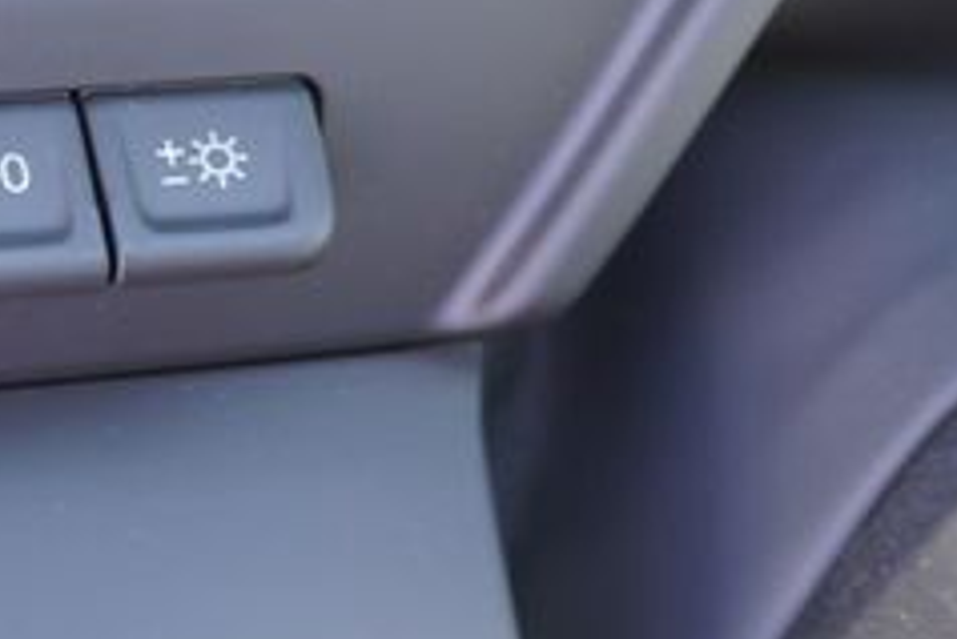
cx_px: -32
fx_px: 2580
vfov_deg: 14.1
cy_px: 193
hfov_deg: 20.3
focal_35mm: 97
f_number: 4.5
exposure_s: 1/60
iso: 320
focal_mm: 24
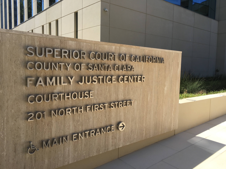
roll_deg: -1.0
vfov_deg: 48.2
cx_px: 113
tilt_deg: -4.5
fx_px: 189
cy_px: 84
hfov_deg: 61.7
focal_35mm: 29
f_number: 2.2
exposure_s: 1/1304
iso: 25
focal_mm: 4.15
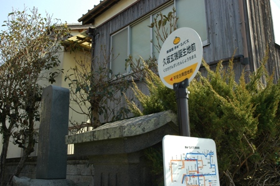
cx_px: 140
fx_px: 291
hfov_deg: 51.3
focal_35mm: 38
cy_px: 93
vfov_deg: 35.4
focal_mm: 25
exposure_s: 1/160
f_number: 9
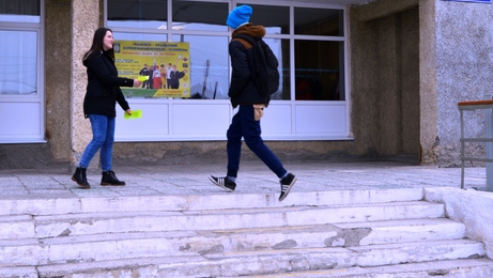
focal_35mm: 49
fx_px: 641
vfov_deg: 24.5
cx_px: 188
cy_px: 123
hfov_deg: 41.8
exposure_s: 1/160
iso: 400
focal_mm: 24
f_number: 9
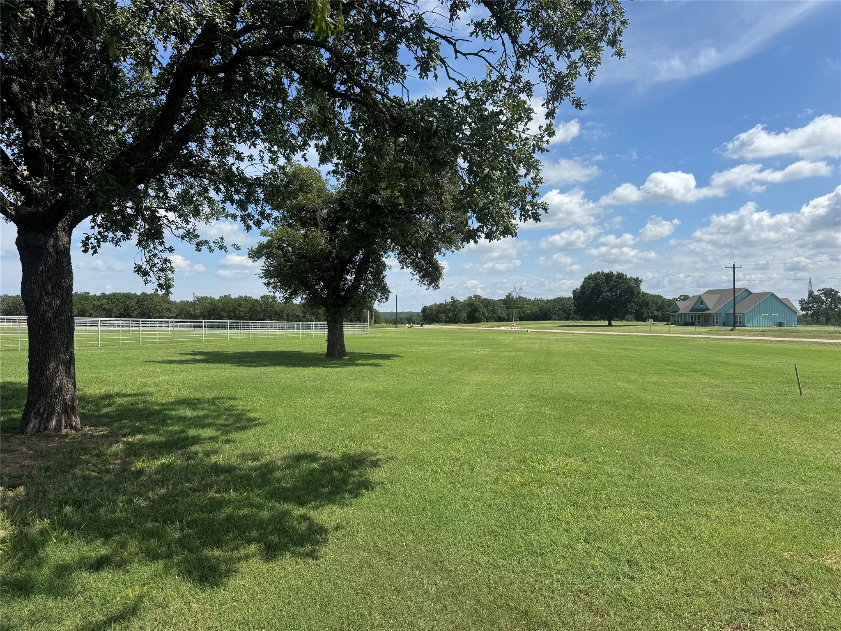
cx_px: 420
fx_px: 583
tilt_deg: -0.1
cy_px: 316
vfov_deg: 56.8
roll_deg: +0.3
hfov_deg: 71.6
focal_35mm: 24
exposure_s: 1/5348
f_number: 1.78
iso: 80
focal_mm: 6.76
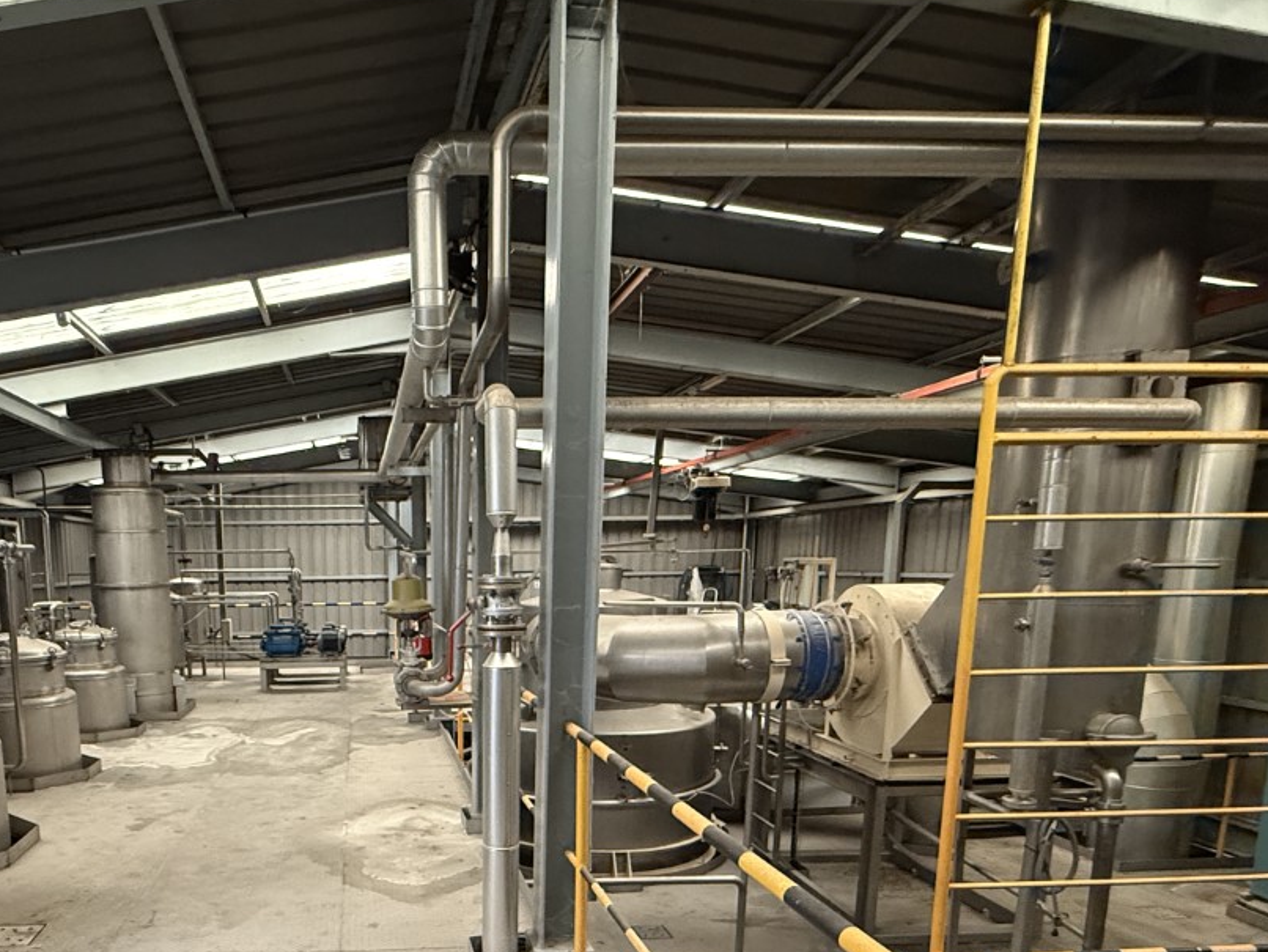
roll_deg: +0.4
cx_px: 418
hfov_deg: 67.4
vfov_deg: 52.2
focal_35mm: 25
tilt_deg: -9.0
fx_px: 916
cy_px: 729
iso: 640
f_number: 2.2
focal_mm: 2.22
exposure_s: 1/60
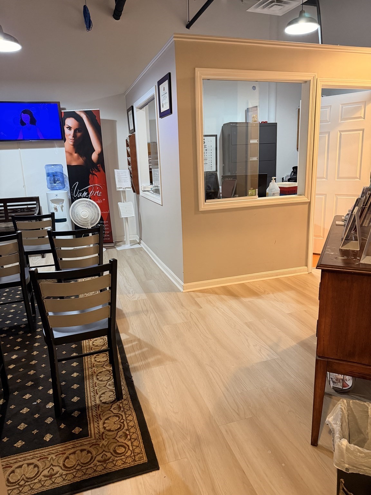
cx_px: 186
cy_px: 248
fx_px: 343
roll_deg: +1.9
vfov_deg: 71.6
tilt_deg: -14.0
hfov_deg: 56.8
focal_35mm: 24
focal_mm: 6.76
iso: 400
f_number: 1.78
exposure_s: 1/60
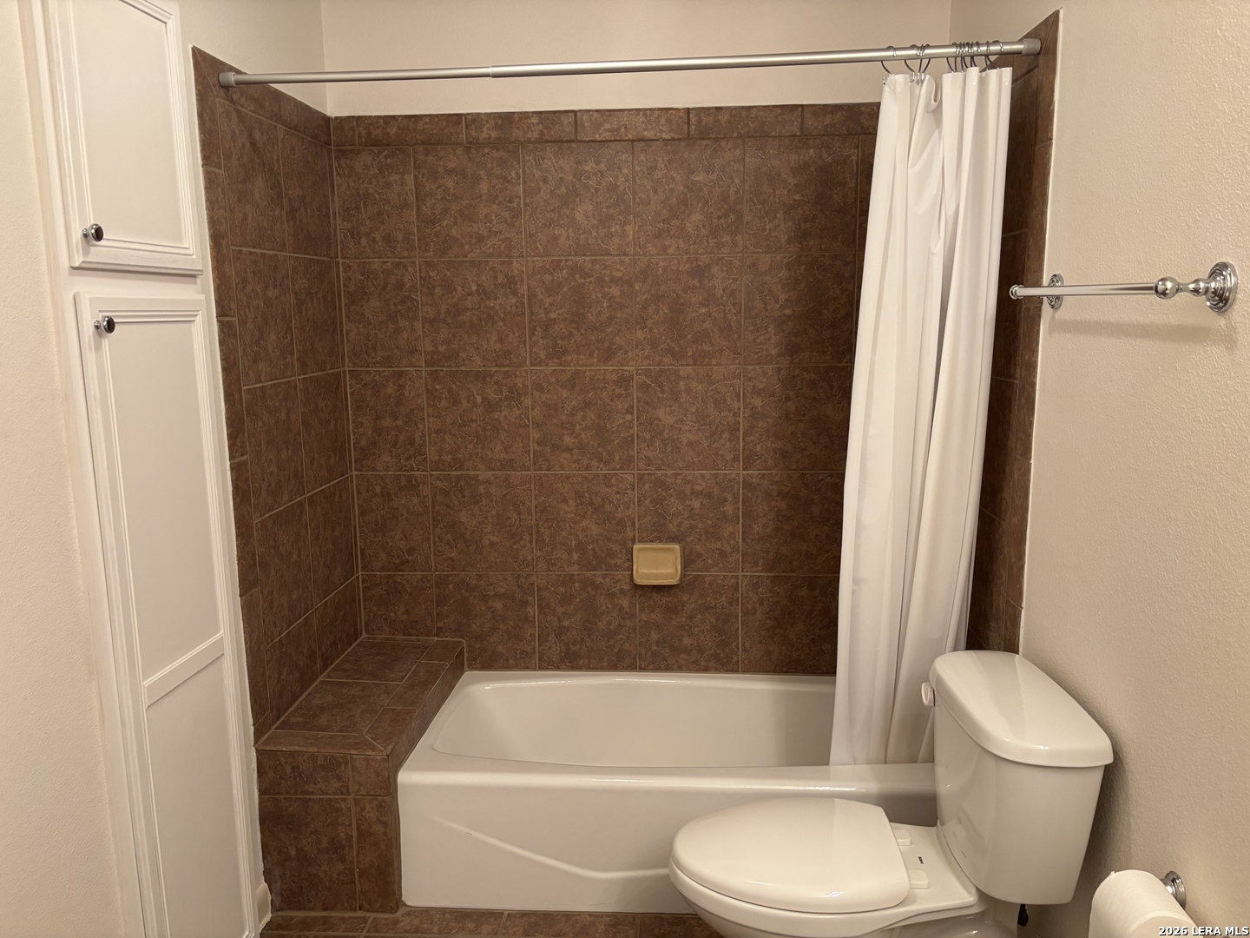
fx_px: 939
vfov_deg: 53.1
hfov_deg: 67.3
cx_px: 625
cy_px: 469
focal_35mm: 26
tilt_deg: -9.4
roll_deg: +0.3
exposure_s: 1/60
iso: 250
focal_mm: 5.96
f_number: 1.6
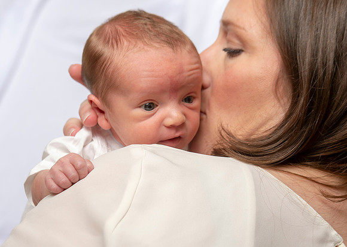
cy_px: 153
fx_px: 1723
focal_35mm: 175
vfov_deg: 8.2
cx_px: 146
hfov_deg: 11.5
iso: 125
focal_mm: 135
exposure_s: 1/160
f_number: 7.1
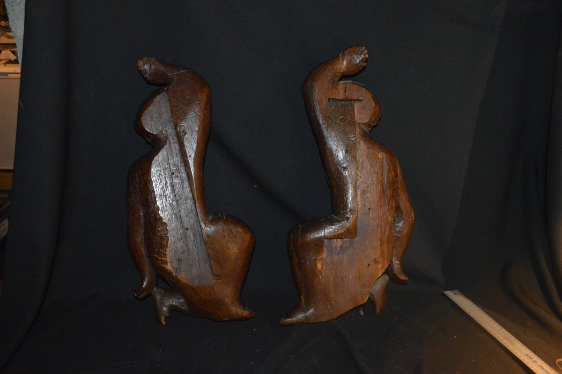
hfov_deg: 57.3
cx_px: 281
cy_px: 187
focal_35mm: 33
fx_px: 515
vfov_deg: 39.9
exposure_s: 1/60
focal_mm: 22
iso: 3200
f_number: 3.8
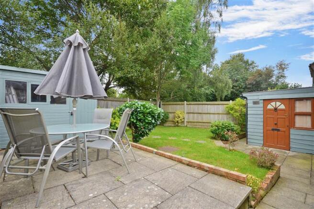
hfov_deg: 92.5
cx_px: 157
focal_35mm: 17
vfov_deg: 69.6
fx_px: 150
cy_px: 104
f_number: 8
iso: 500
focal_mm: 11.5
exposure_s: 1/40
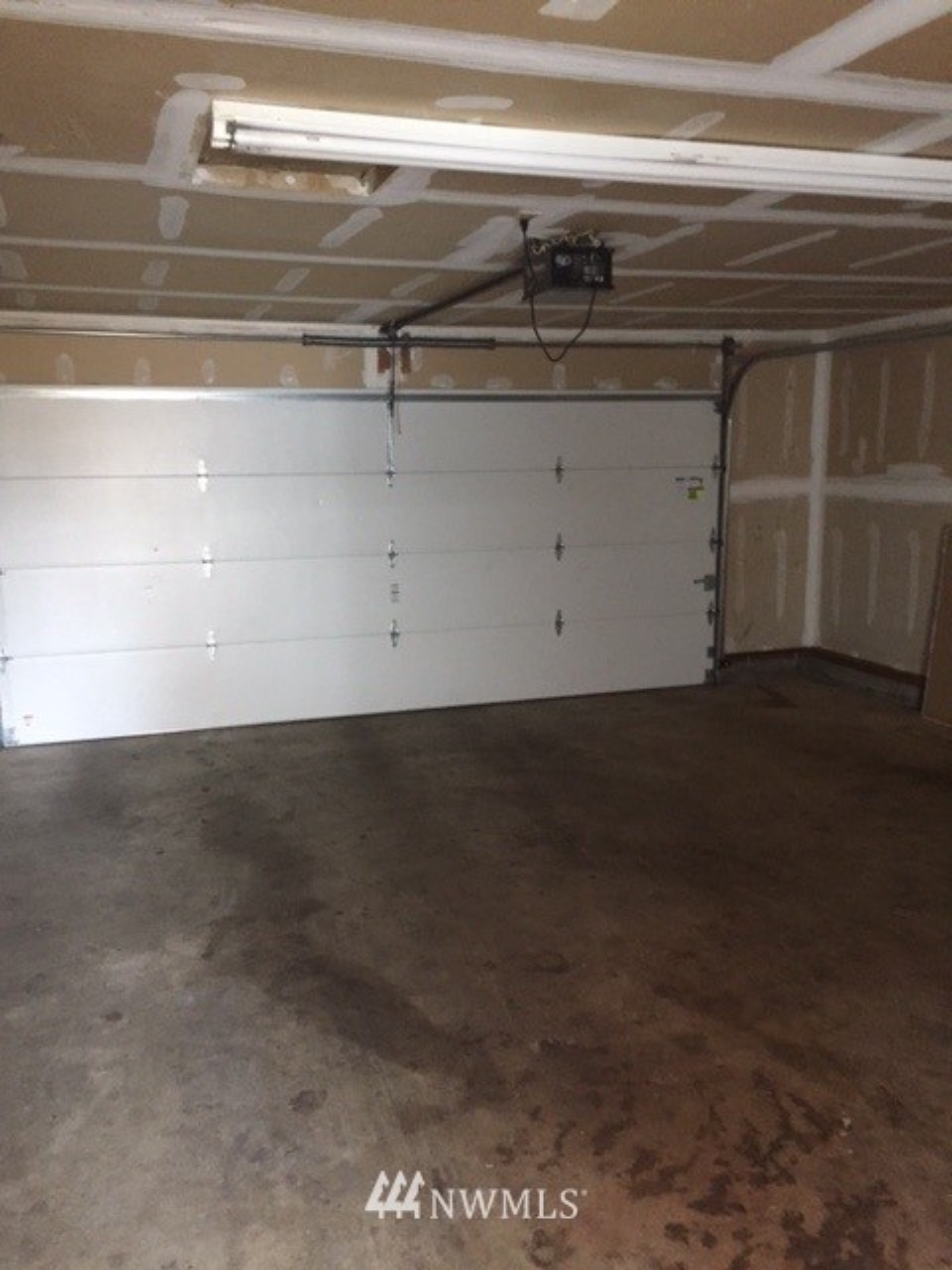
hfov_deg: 48.2
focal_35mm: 29
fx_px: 1063
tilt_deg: -7.8
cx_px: 476
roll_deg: +0.4
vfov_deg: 61.7
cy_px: 635
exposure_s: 1/17
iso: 250
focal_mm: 4.15
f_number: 2.2
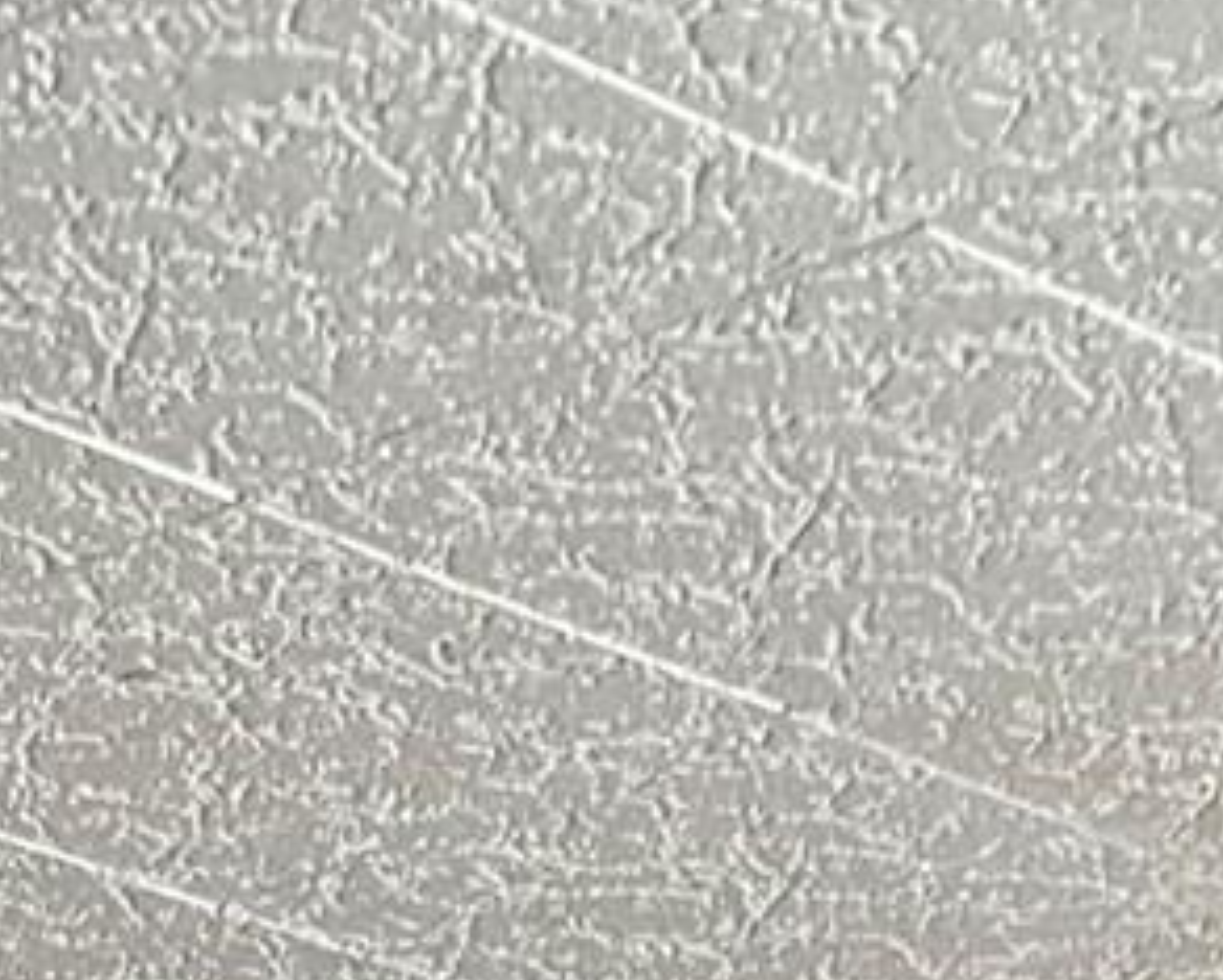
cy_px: 3183
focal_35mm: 178
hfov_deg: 10.5
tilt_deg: +0.0
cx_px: -477
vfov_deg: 7.4
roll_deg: -0.5
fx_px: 6447
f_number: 1.5
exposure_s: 1/86
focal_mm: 5.7
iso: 125
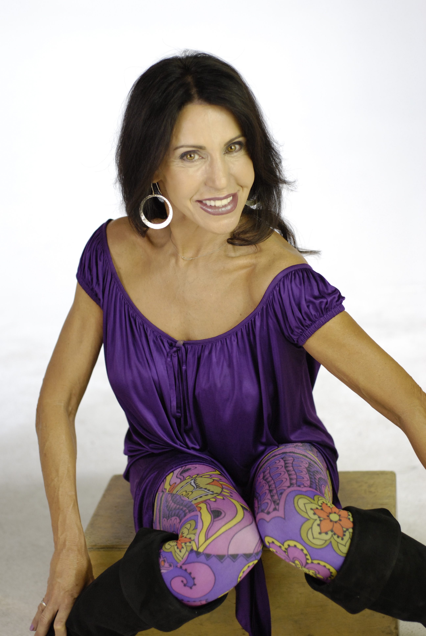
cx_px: 213
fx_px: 1327
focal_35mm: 75
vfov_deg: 27.0
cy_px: 318
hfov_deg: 18.2
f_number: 2.8
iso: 500
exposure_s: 1/200
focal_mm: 50
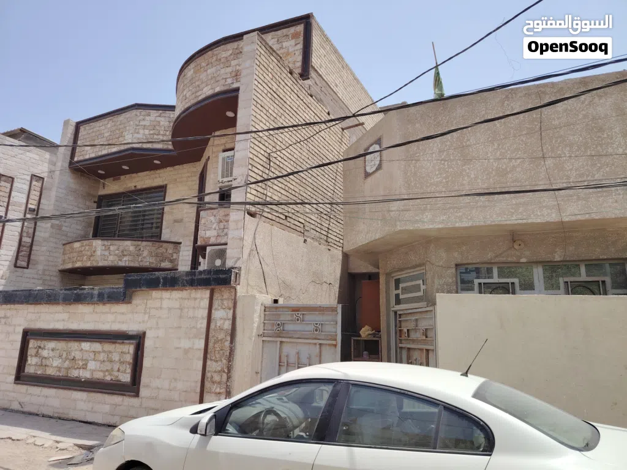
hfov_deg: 71.6
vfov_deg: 56.8
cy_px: 235
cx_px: 314
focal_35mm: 24
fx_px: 435
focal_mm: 5.25
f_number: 1.75
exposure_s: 1/1012
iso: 100
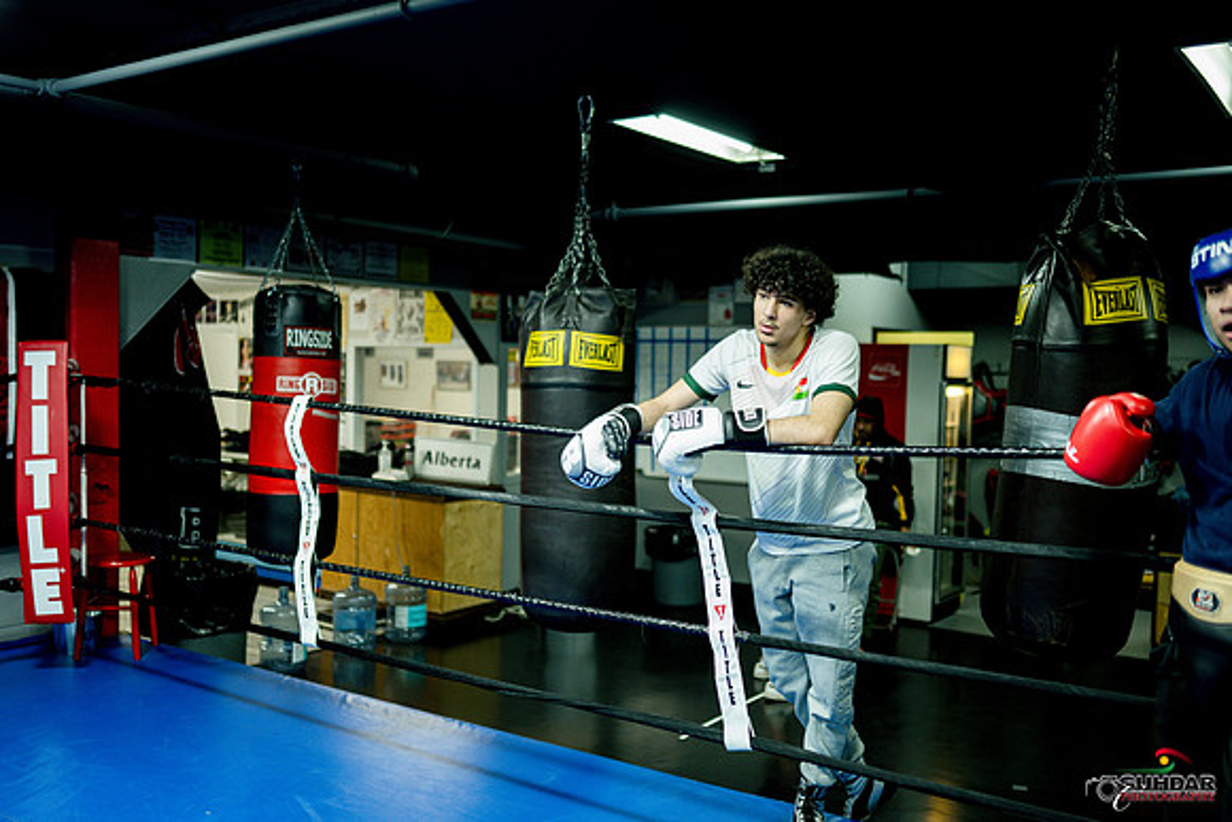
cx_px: 616
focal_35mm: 35
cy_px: 411
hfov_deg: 54.4
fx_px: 1198
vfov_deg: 37.9
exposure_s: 1/500
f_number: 1.4
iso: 1250
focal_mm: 35
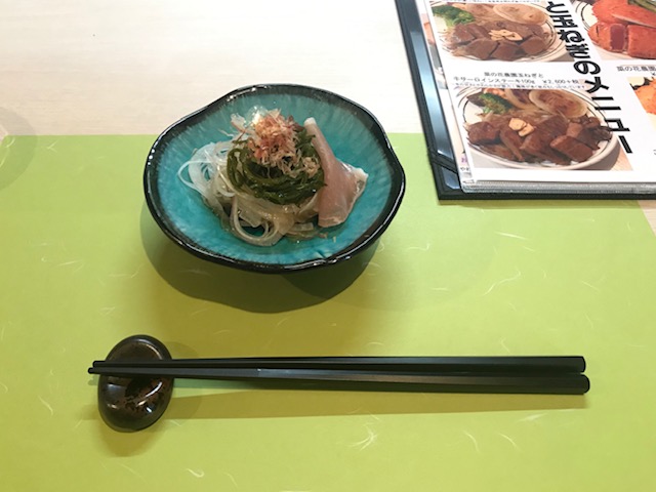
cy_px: 246
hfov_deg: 63.4
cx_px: 328
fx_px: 531
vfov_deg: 49.7
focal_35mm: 28
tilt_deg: -52.7
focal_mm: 3.99
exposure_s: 1/24
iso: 32
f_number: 1.8
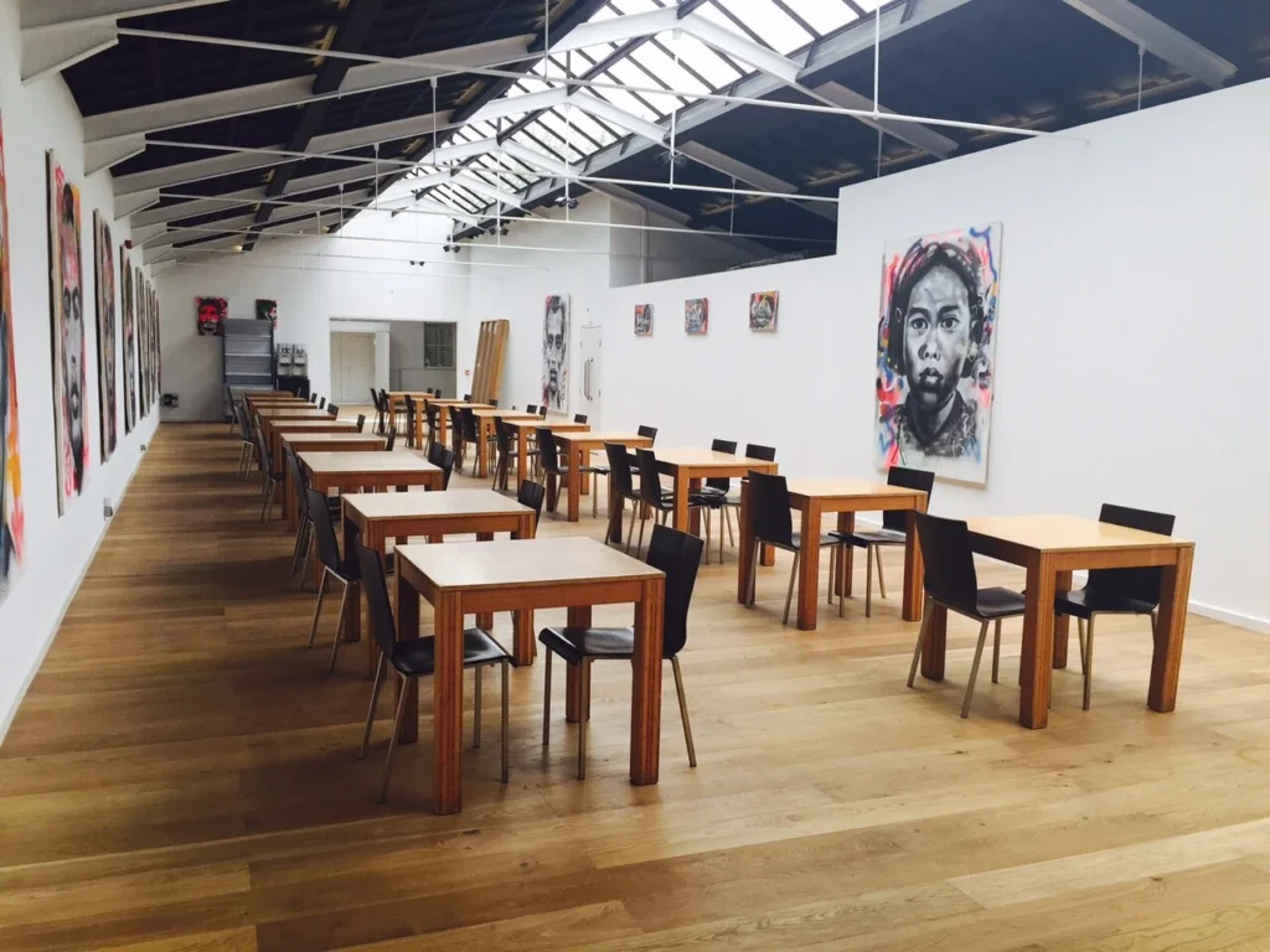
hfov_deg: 61.7
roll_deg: -2.0
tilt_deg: -6.7
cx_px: 635
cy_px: 476
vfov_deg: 48.2
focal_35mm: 29
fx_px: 1064
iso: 32
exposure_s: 1/124
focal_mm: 4.15
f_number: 2.2
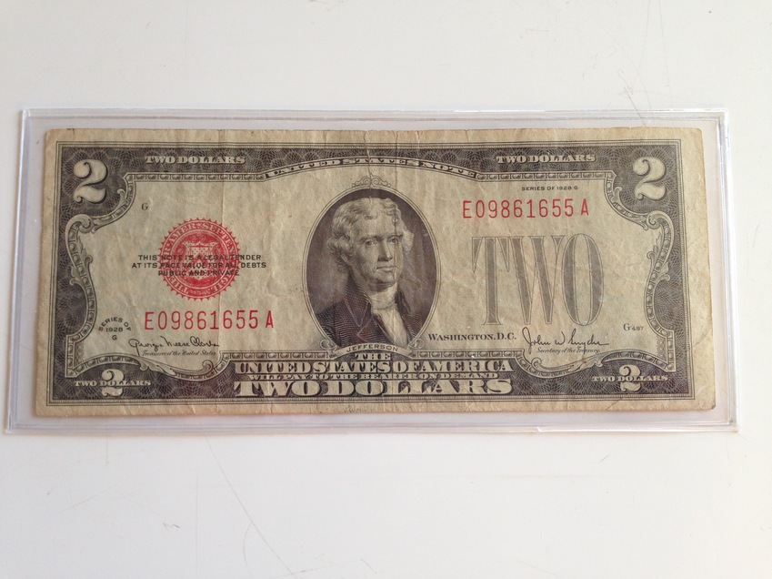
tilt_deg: -84.4
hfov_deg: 55.4
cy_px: 290
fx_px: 736
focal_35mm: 33
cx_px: 386
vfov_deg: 42.9
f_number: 2.4
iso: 50
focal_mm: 4.12
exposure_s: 1/60
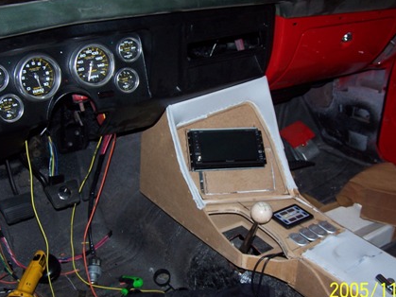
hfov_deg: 41.2
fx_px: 526
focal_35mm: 46
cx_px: 216
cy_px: 155
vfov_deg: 31.5
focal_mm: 6.3
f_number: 2.8
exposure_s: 1/60
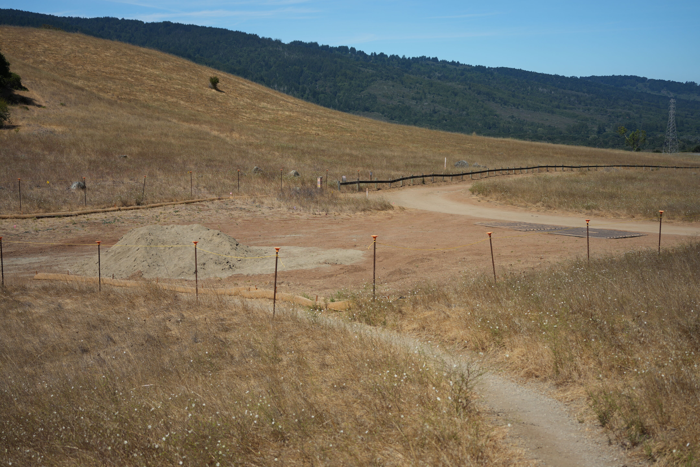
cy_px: 234
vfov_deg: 27.0
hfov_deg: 39.6
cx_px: 350
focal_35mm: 50
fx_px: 972
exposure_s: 1/1600
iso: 160
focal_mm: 50
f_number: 4.5
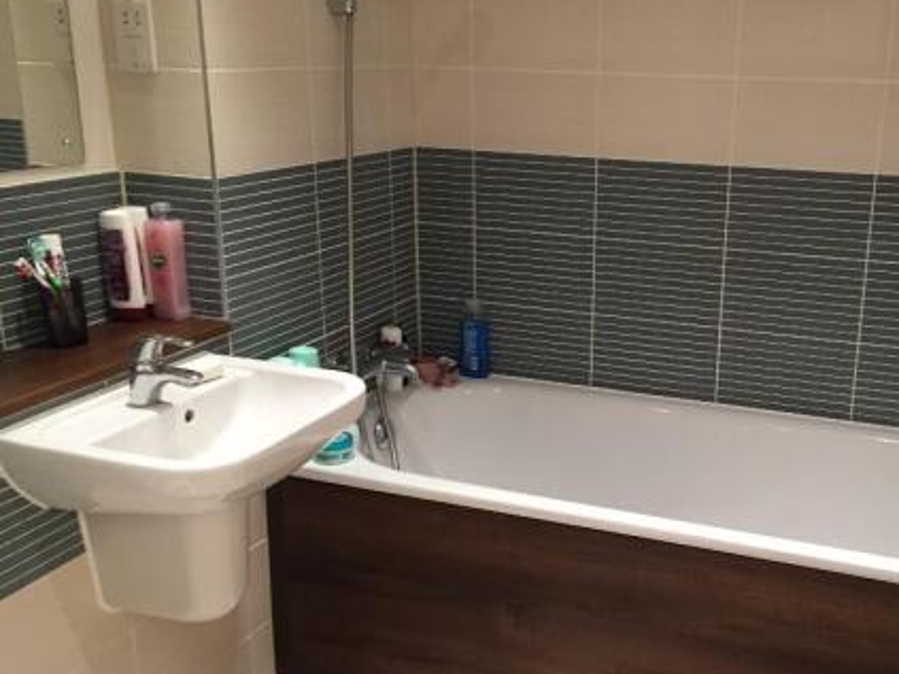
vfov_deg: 35.9
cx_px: 586
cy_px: 369
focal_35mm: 40
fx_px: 1039
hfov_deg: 46.2
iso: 160
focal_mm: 4.15
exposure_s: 1/33
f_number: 2.2
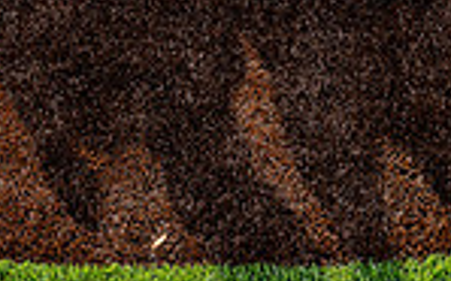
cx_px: 142
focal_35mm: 108
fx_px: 1327
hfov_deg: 19.2
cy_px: -375
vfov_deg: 10.5
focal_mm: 35
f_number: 8
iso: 100
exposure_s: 1/250
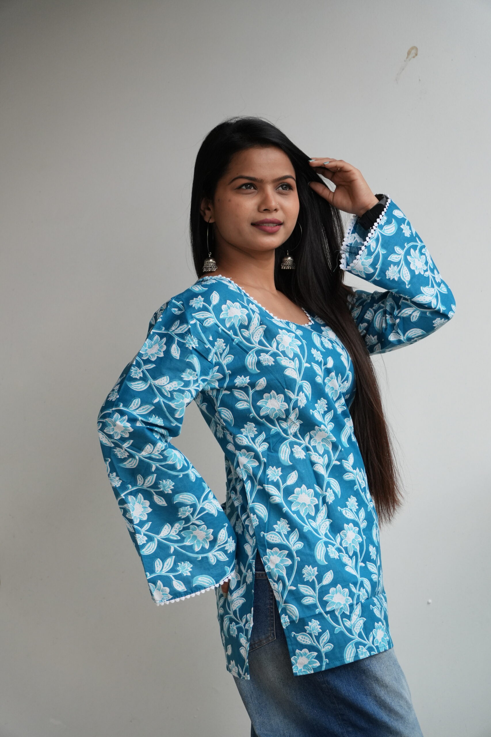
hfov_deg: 12.9
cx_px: 246
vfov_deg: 19.2
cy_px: 368
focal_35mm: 106
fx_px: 2178
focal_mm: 71
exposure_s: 1/1000
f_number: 4
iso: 800
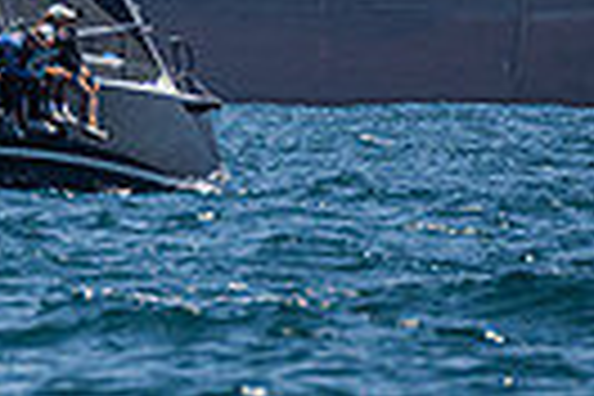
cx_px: -386
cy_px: -225
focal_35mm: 2275
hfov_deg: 0.9
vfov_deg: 0.6
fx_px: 37535
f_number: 8
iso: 400
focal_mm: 400
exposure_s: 1/2000
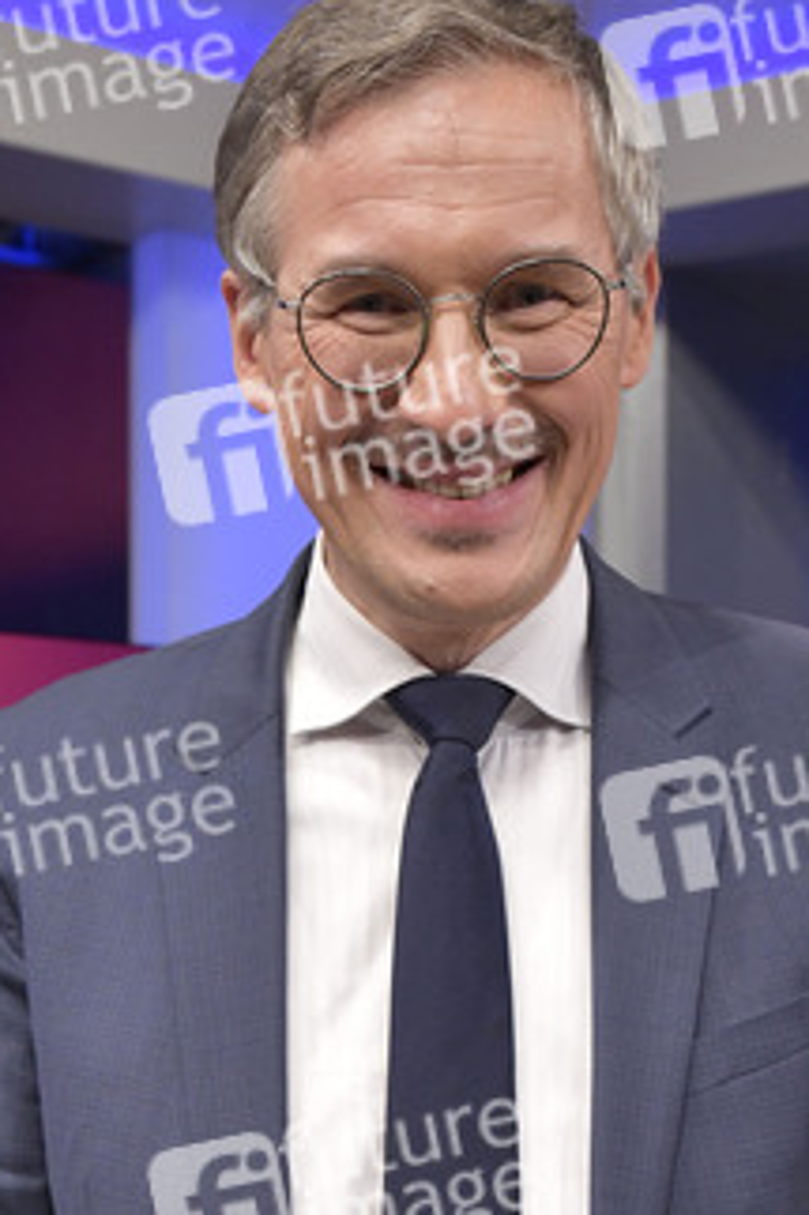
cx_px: 452
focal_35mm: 47
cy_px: 624
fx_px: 1586
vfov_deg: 41.9
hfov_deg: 28.6
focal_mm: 38
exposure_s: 1/200
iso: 2500
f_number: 6.3
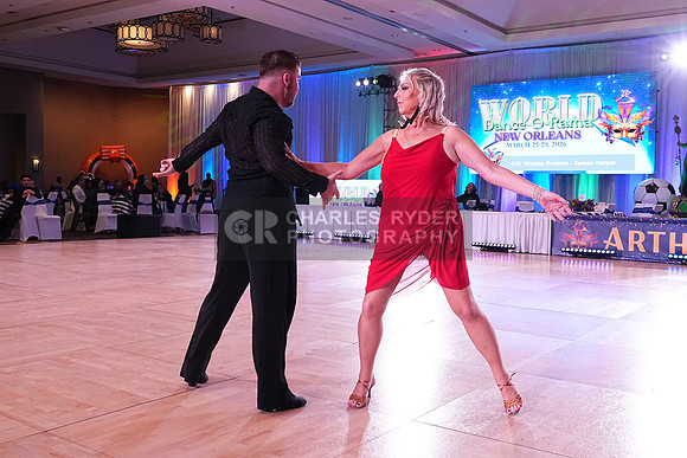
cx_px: 344
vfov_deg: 36.9
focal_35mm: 36
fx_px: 687
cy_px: 229
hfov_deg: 53.1
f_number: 5.6
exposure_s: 1/400
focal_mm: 24
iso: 4000
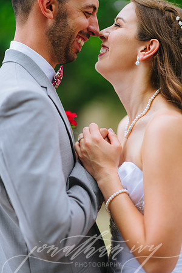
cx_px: 91
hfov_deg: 16.1
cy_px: 136
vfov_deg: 23.9
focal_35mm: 85
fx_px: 645
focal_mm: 85
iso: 80
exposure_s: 1/800
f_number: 1.6
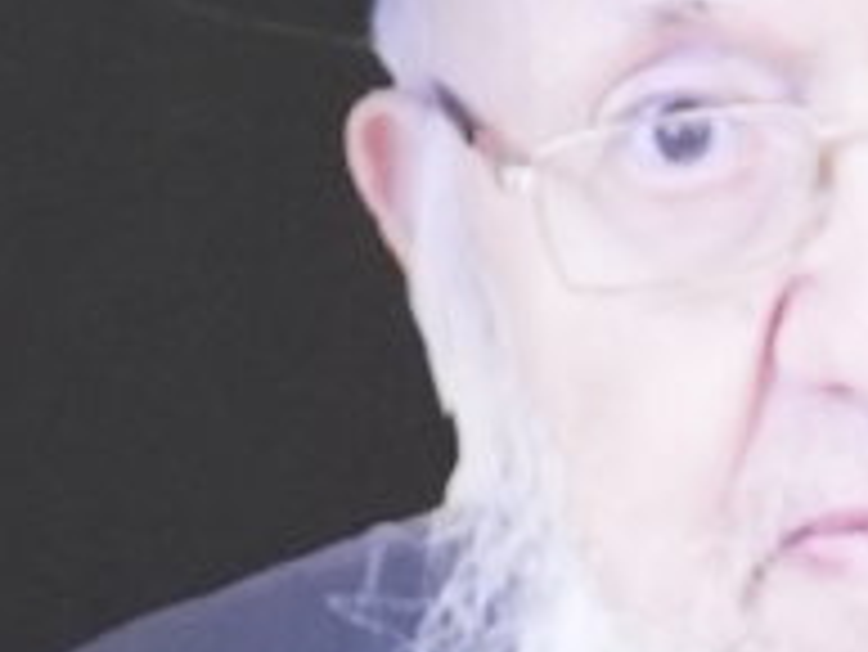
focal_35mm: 502
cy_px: -769
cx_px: 9
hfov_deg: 3.9
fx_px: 12596
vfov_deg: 2.9
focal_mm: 48
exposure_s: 1/200
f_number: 6.3
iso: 6400
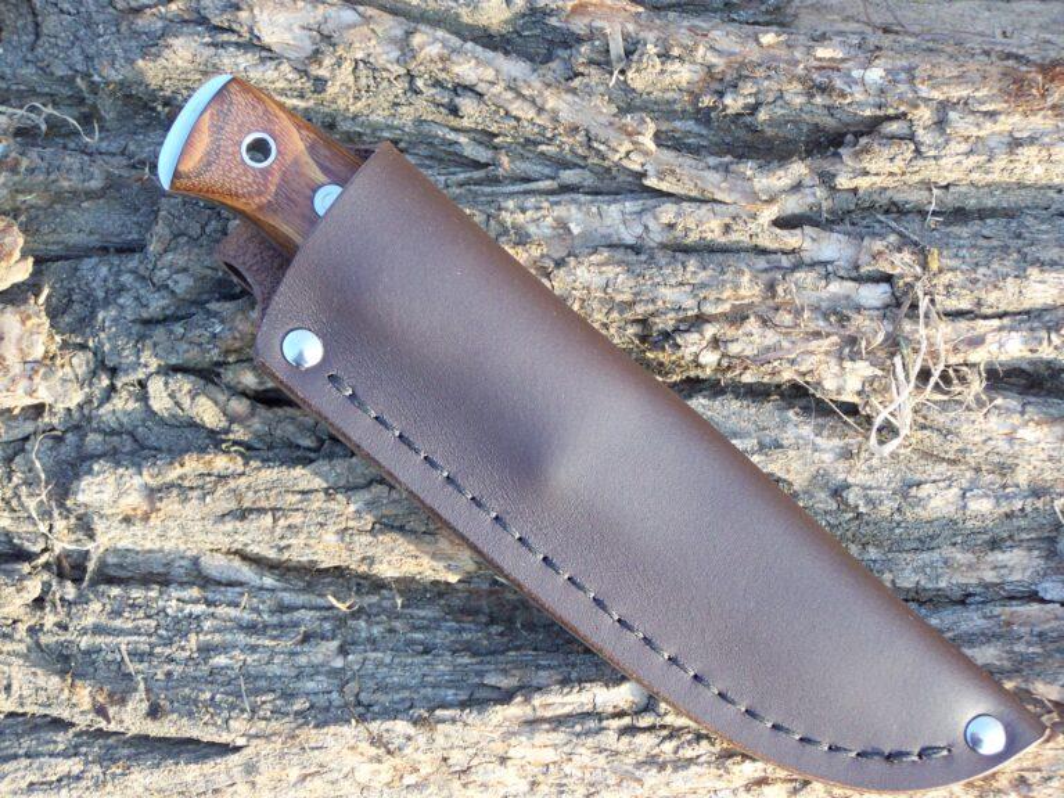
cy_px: 399
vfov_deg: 12.7
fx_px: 3596
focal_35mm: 117
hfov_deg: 16.8
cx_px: 532
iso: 160
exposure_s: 1/100
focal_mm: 19.4
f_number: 3.2
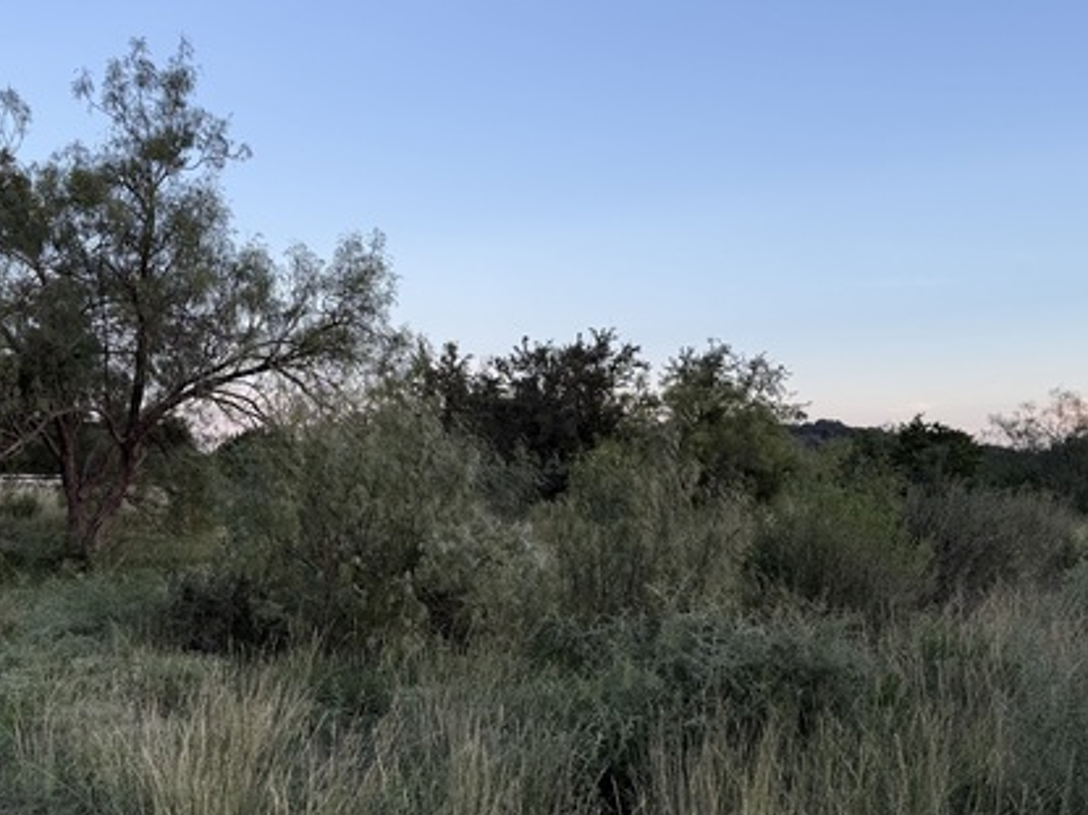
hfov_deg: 50.0
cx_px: 467
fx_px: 1163
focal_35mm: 37
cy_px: 422
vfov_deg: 38.6
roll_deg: -0.8
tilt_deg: +4.3
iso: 64
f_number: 1.78
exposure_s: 1/276
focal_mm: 6.76
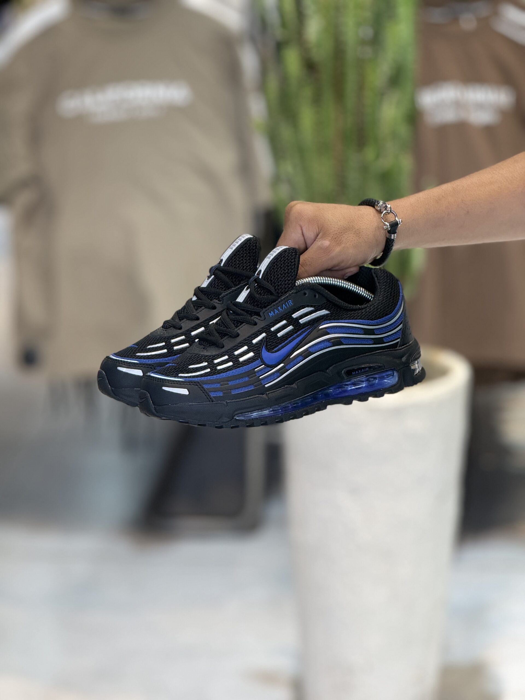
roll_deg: -0.3
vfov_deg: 16.4
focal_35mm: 120
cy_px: 350
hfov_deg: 12.3
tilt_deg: -12.6
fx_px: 2427
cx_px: 262
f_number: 2.8
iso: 125
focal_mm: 15.66
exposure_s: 1/100
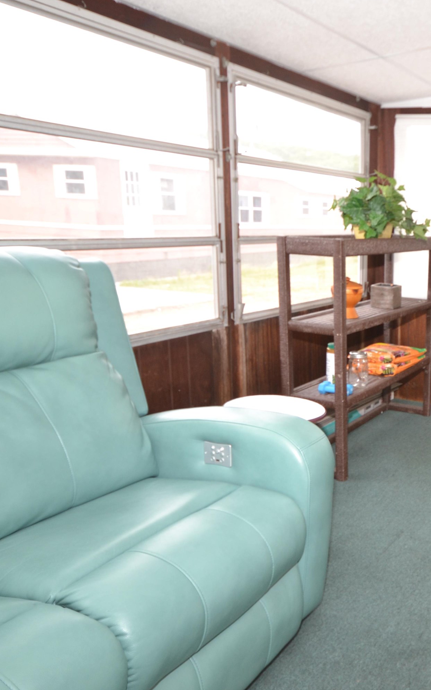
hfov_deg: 34.1
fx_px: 620
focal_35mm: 33
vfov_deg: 58.1
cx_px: 455
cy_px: 347
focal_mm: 14
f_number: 5.6
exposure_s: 1/80
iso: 400
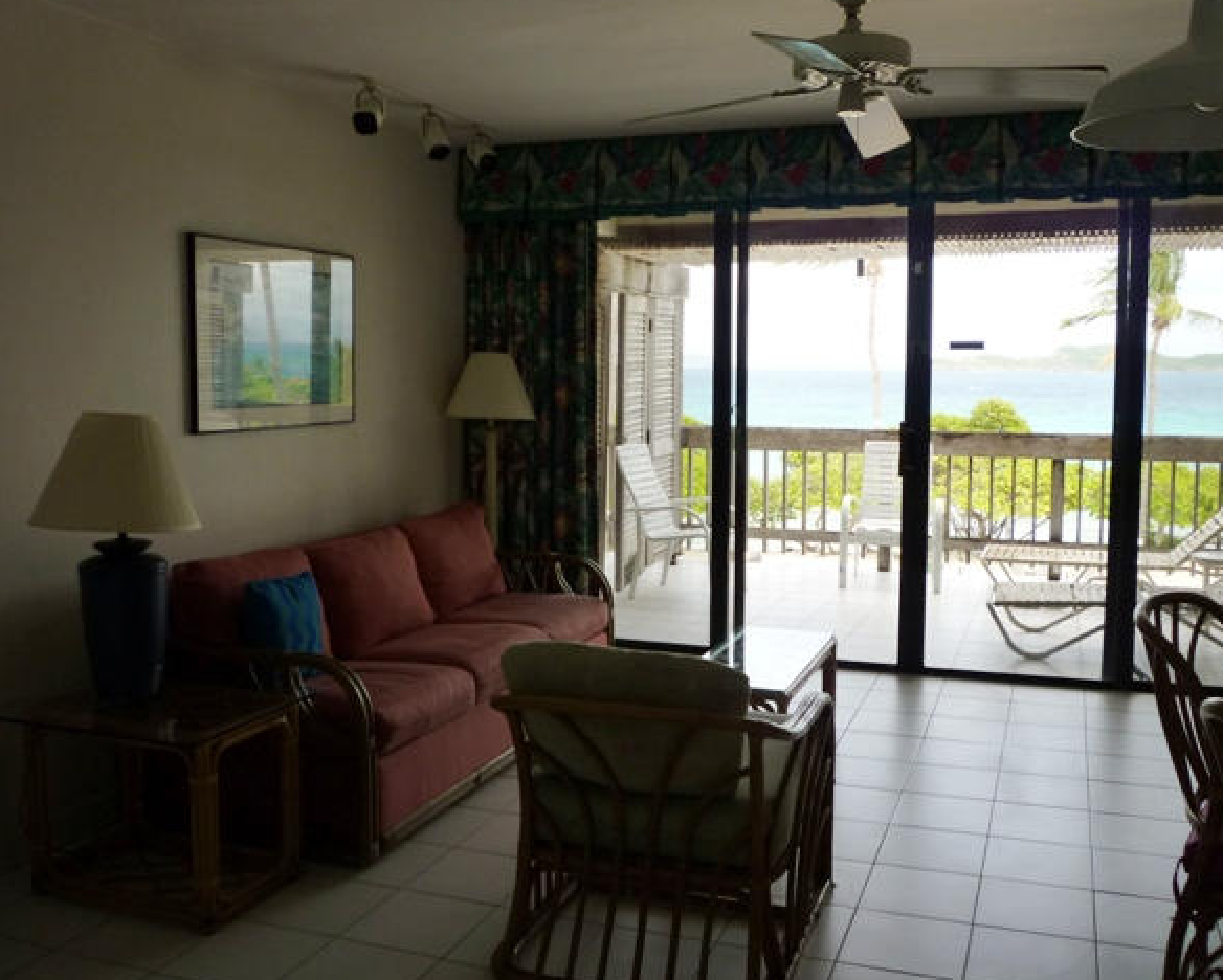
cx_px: 668
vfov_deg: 47.2
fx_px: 1123
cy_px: 488
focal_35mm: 31
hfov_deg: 57.1
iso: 125
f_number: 3.3
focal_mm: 5.2
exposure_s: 1/100
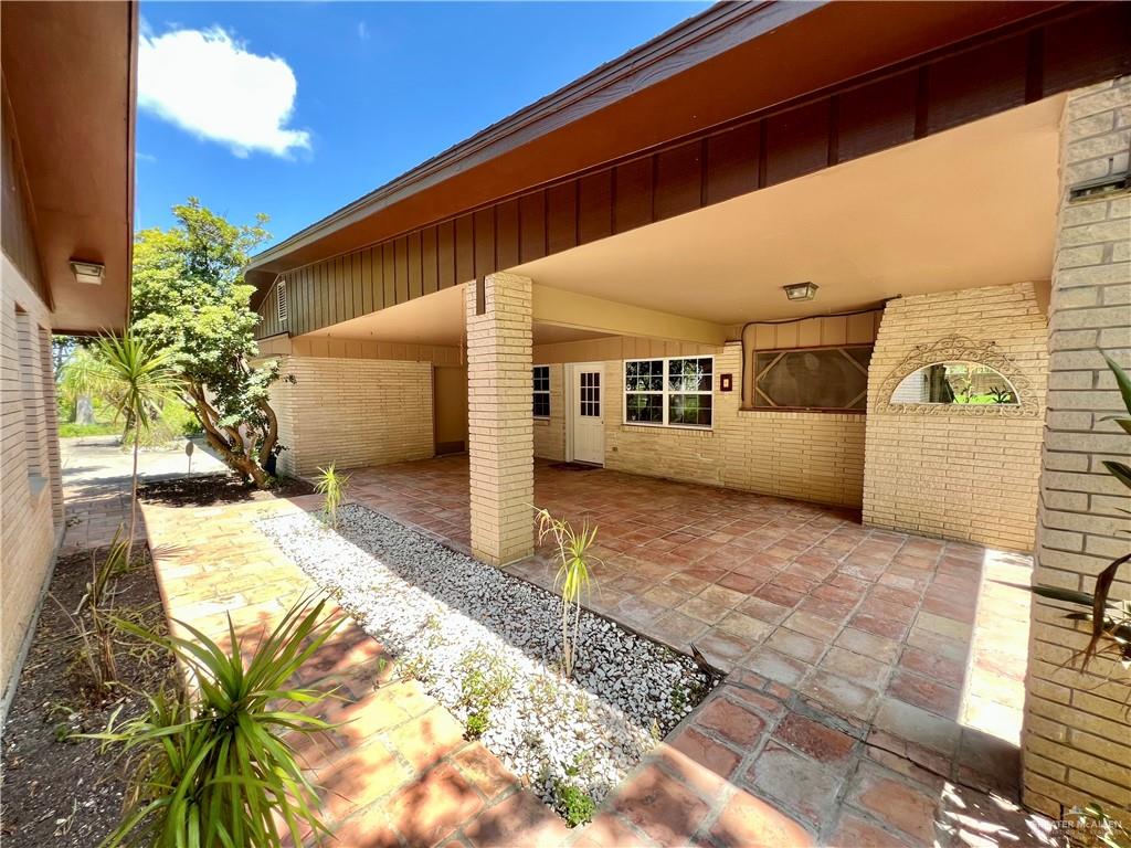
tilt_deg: -4.7
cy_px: 424
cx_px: 566
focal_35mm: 13
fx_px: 425
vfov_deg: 89.9
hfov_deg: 106.2
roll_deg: +0.5
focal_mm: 1.57
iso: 32
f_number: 1.8
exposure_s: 1/137
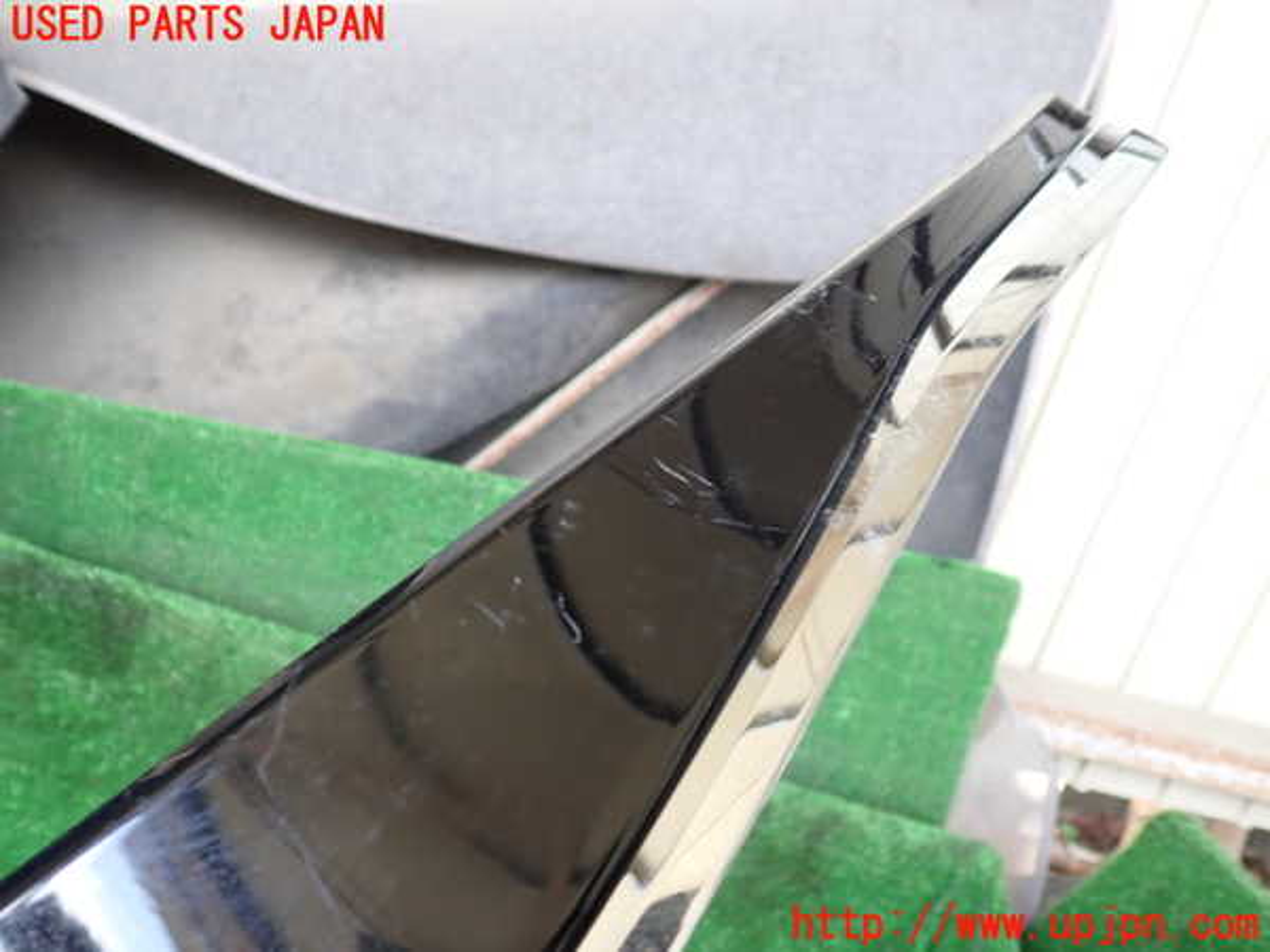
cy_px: 476
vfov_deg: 46.8
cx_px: 635
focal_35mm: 30
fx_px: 1101
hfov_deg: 60.0
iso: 160
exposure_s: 1/60
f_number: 2.3
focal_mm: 5.4
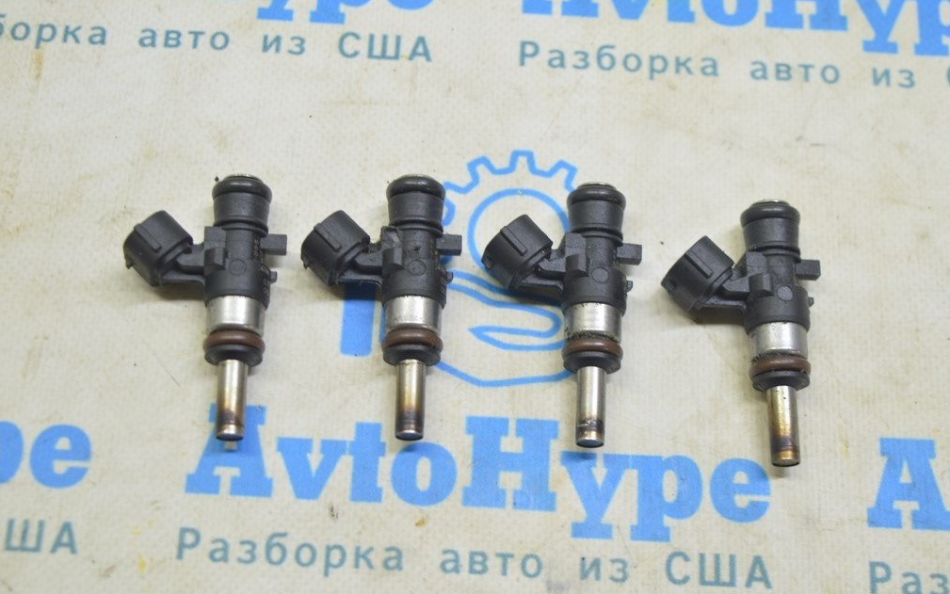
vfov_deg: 21.0
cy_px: 297
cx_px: 474
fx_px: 1605
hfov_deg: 33.0
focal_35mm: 62
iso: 400
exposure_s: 1/20
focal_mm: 40
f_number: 5.6
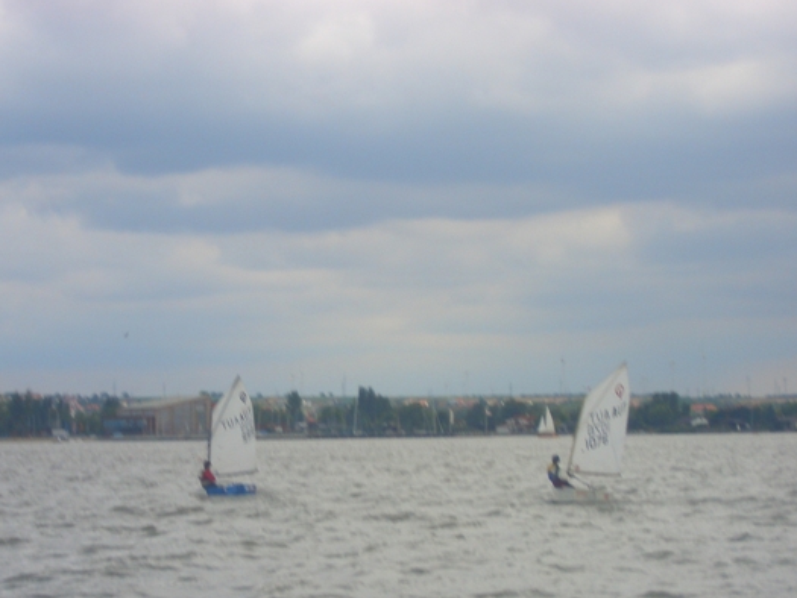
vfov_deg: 11.6
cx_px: 358
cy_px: 349
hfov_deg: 15.4
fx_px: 2948
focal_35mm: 128
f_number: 7.7
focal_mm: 17.4
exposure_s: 1/125
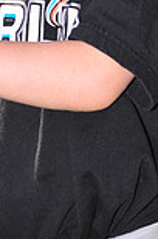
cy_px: -57
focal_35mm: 373
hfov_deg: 3.7
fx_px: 2467
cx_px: 70
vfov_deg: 5.5
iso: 200
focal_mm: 66
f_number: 4.5
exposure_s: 1/800
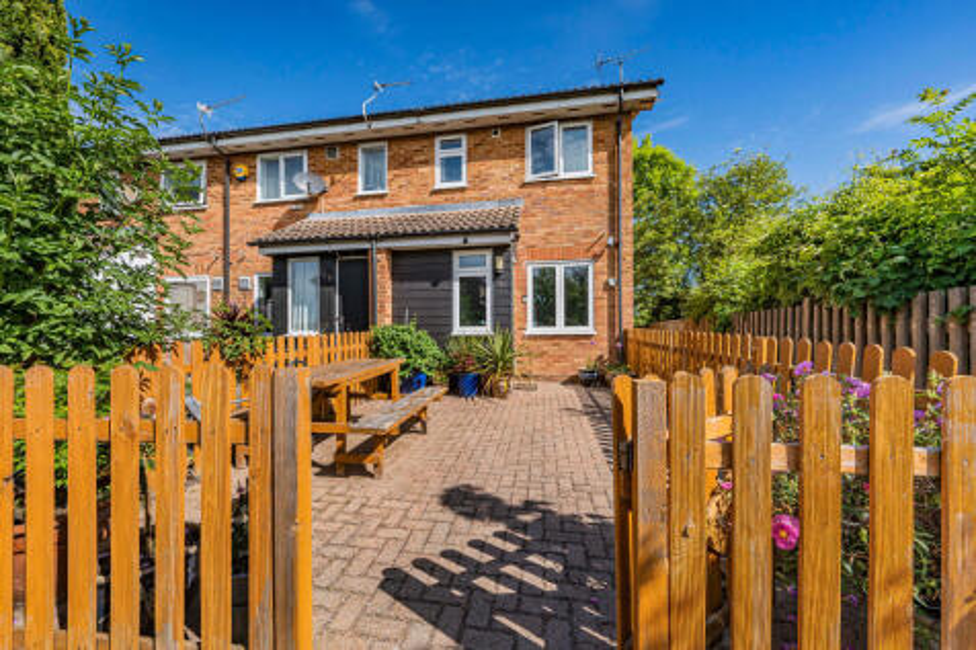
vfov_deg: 85.4
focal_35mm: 13
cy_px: 325
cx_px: 488
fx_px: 352
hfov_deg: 108.3
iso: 320
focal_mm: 13
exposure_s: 1/800
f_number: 9
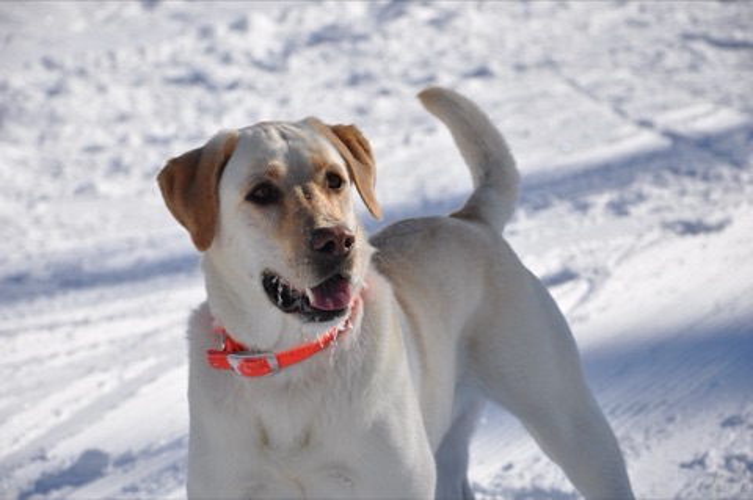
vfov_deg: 8.7
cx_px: 376
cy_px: 250
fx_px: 3291
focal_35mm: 158
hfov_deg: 13.1
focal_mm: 105
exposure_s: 1/1000
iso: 200
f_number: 8
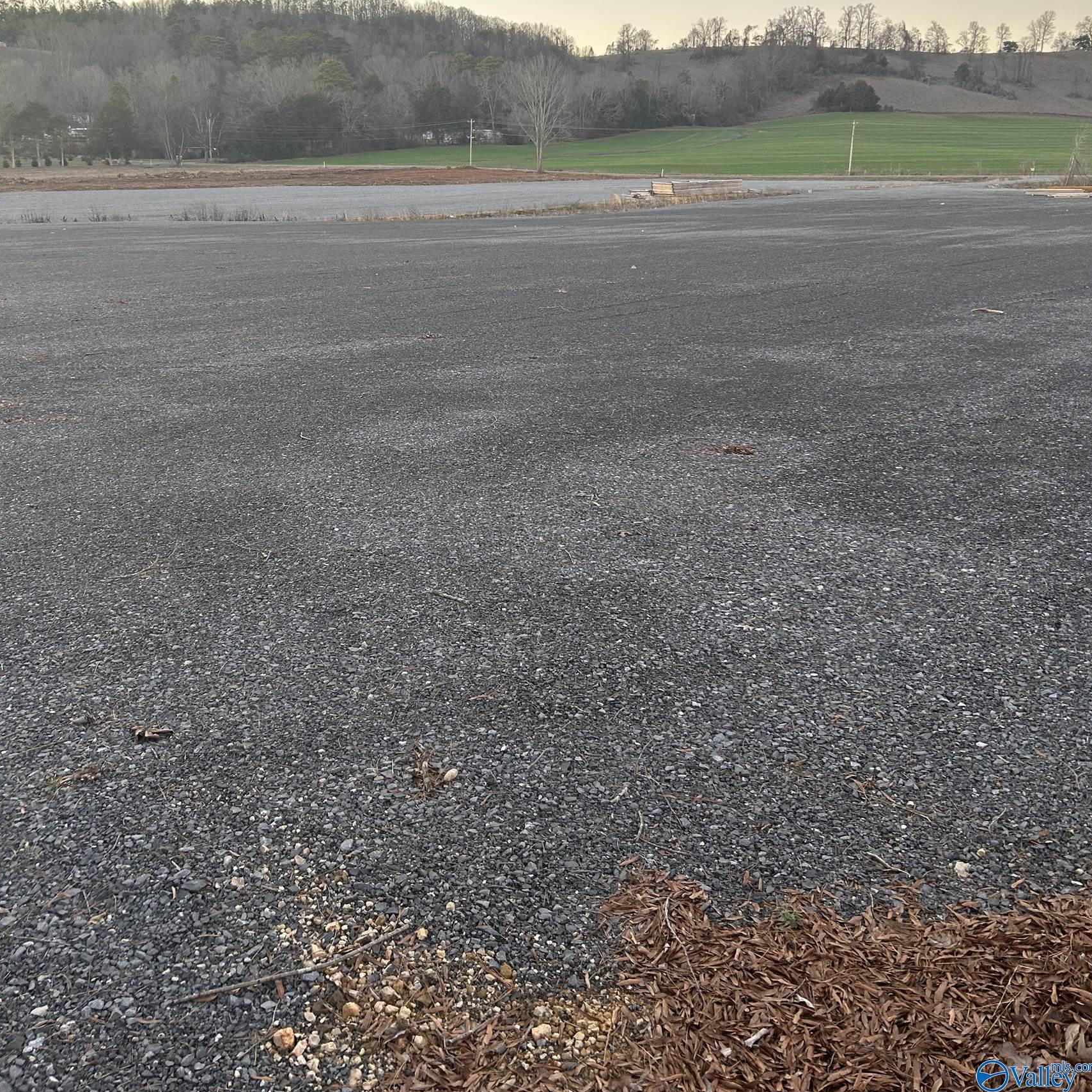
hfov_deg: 52.5
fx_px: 1106
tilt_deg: -9.0
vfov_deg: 51.6
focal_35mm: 31
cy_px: 368
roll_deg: +1.1
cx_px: 548
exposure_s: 1/121
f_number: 1.5
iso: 64
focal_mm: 5.7
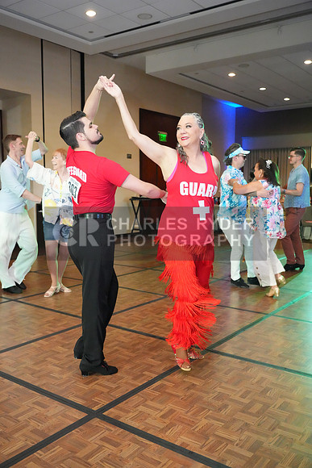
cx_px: 156
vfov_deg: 57.2
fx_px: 429
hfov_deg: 40.0
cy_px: 234
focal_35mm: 33
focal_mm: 33
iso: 12800
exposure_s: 1/400
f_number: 4
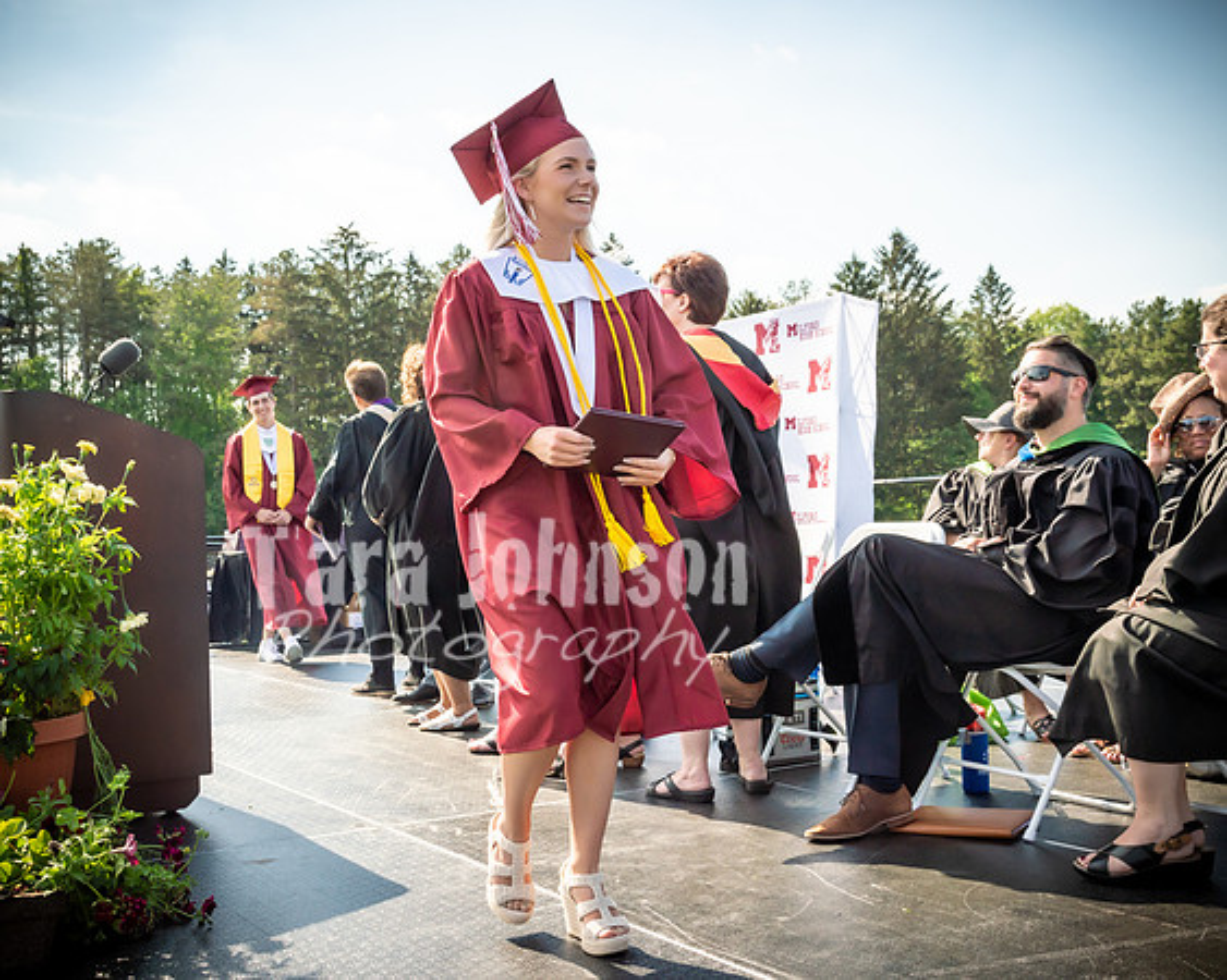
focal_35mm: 41
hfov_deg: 45.2
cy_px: 490
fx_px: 1474
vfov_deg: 36.8
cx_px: 614
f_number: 7.1
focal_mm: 24
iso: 200
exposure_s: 1/800
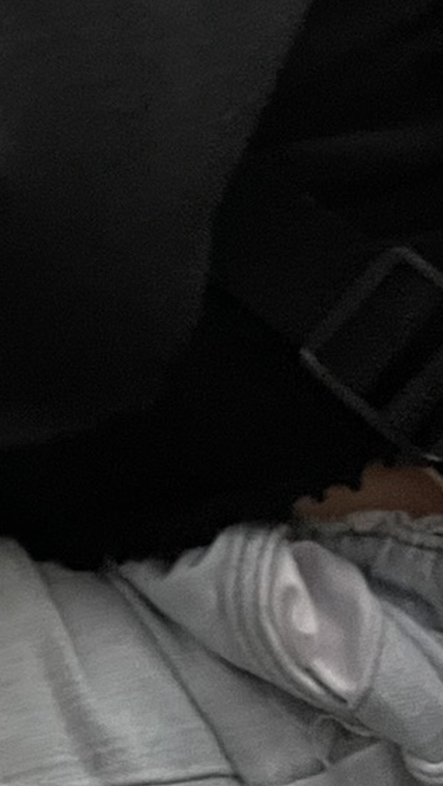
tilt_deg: +2.0
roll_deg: -2.5
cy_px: 52
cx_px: -220
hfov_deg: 11.5
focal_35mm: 101
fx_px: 2107
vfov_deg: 20.6
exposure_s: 1/30
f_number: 1.6
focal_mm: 4.2
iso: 800
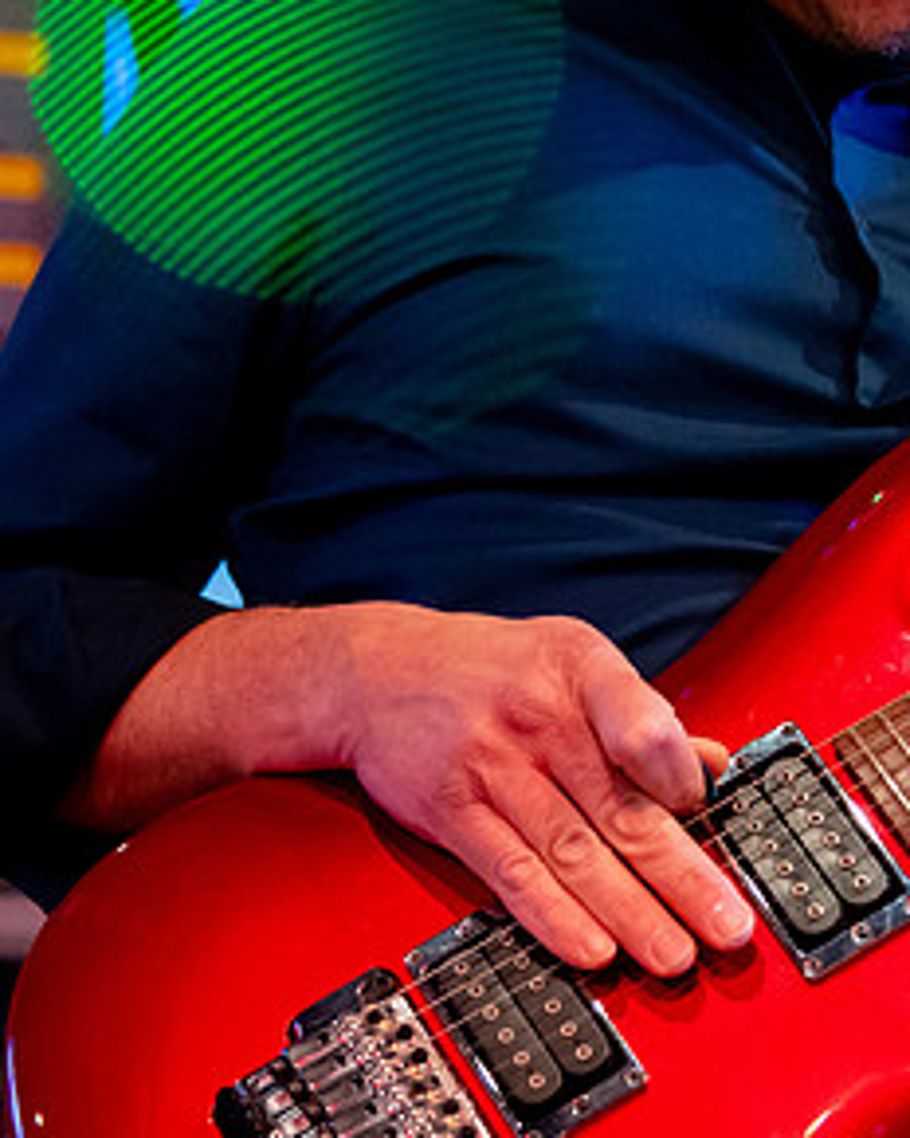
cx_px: 644
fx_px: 4949
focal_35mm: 147
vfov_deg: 13.1
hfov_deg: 10.5
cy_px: 718
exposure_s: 1/50
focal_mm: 62
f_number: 4
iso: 6400
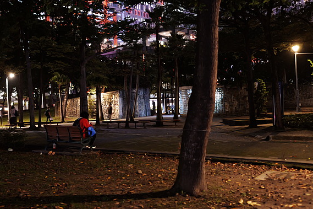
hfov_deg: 40.9
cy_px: 94
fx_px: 417
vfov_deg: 28.0
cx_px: 125
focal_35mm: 48
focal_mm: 35
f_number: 2.2
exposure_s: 1/50
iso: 6400
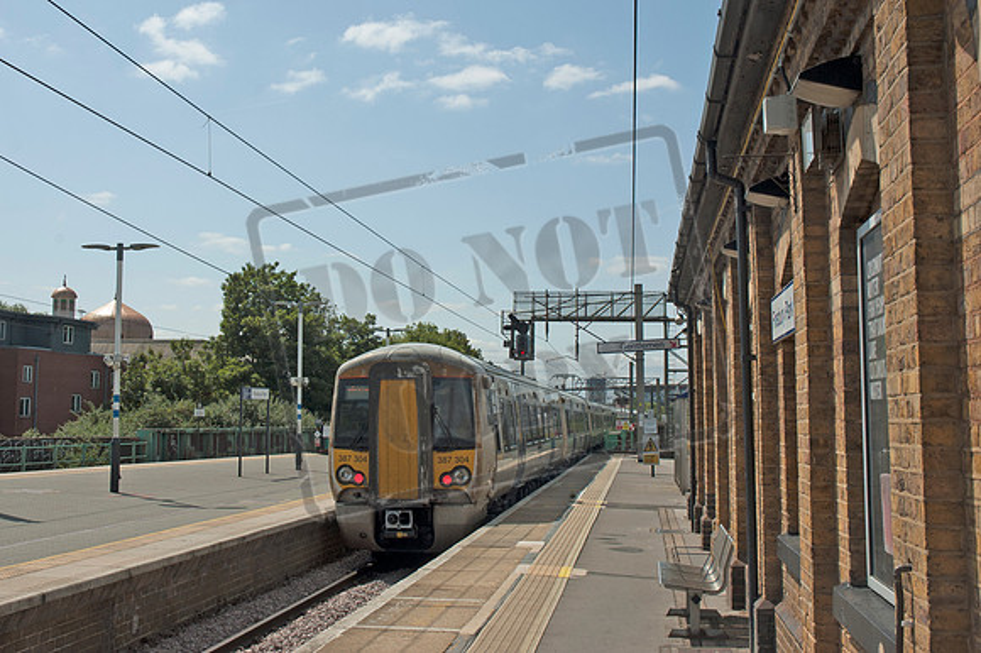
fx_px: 1103
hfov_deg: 48.0
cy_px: 326
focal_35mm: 40
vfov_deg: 33.0
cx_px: 490
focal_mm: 27
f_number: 10
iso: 200
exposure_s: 1/400
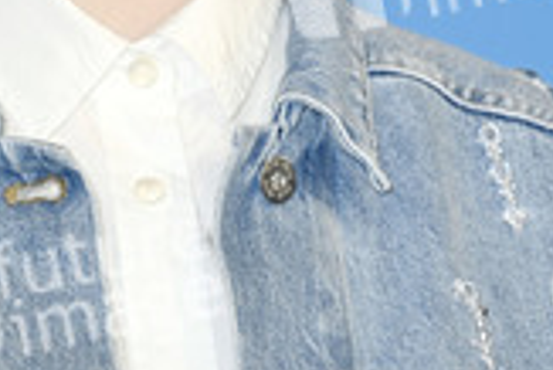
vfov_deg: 1.9
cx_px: 146
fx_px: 11300
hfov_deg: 2.8
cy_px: -210
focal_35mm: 735
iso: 800
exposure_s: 1/200
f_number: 5.6
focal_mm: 300
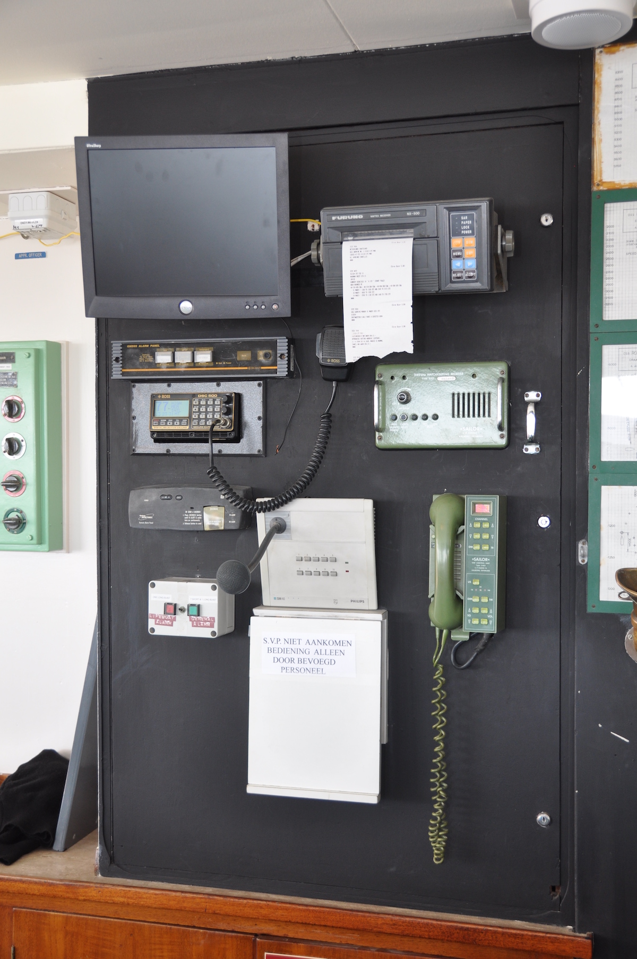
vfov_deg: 46.4
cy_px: 480
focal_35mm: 42
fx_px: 1118
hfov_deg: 31.8
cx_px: 318
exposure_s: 1/60
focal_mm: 28
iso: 400
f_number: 4
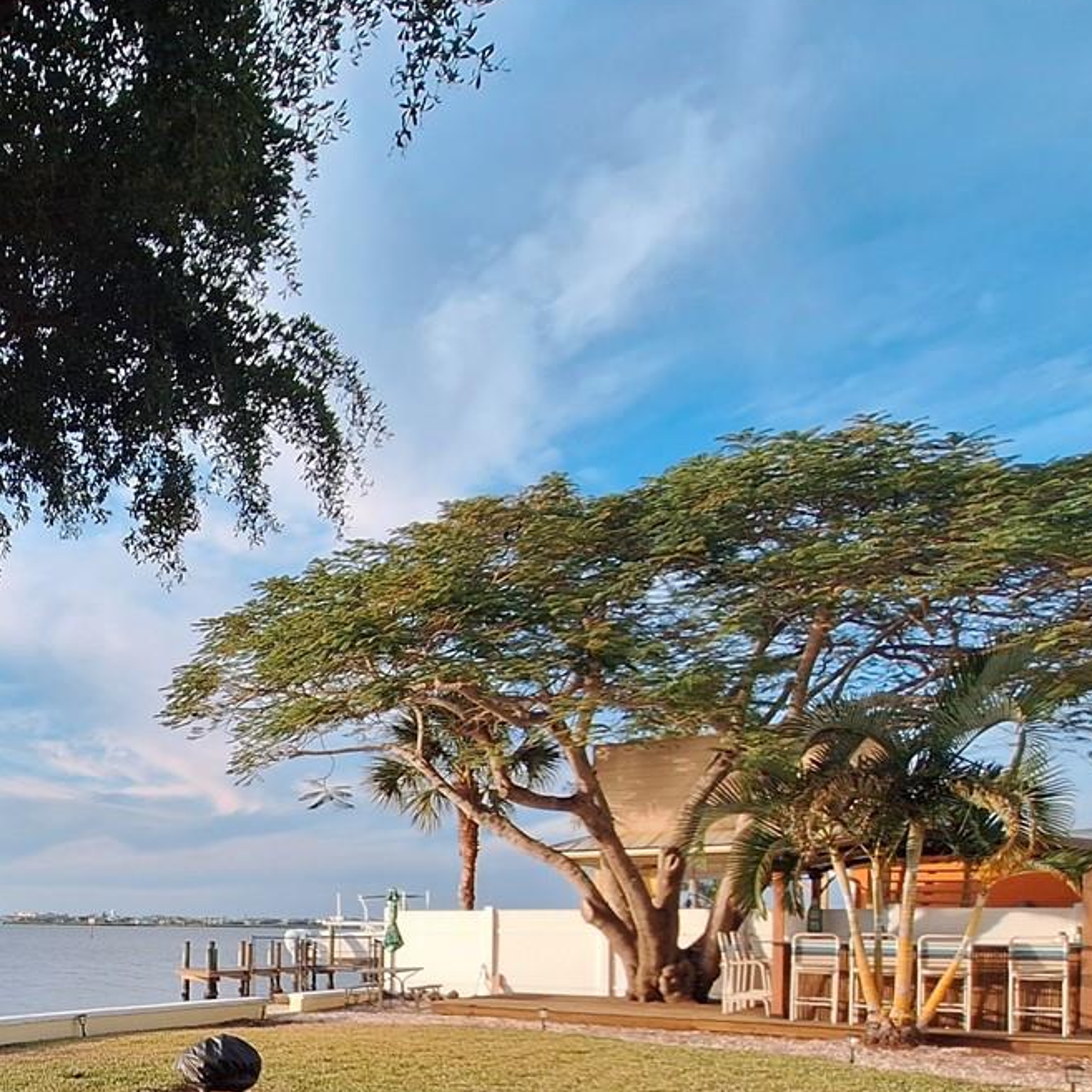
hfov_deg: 45.8
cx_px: -55
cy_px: 922
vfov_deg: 52.3
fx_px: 999
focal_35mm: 28
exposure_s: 1/1037
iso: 40
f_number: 2.2
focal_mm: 1.74
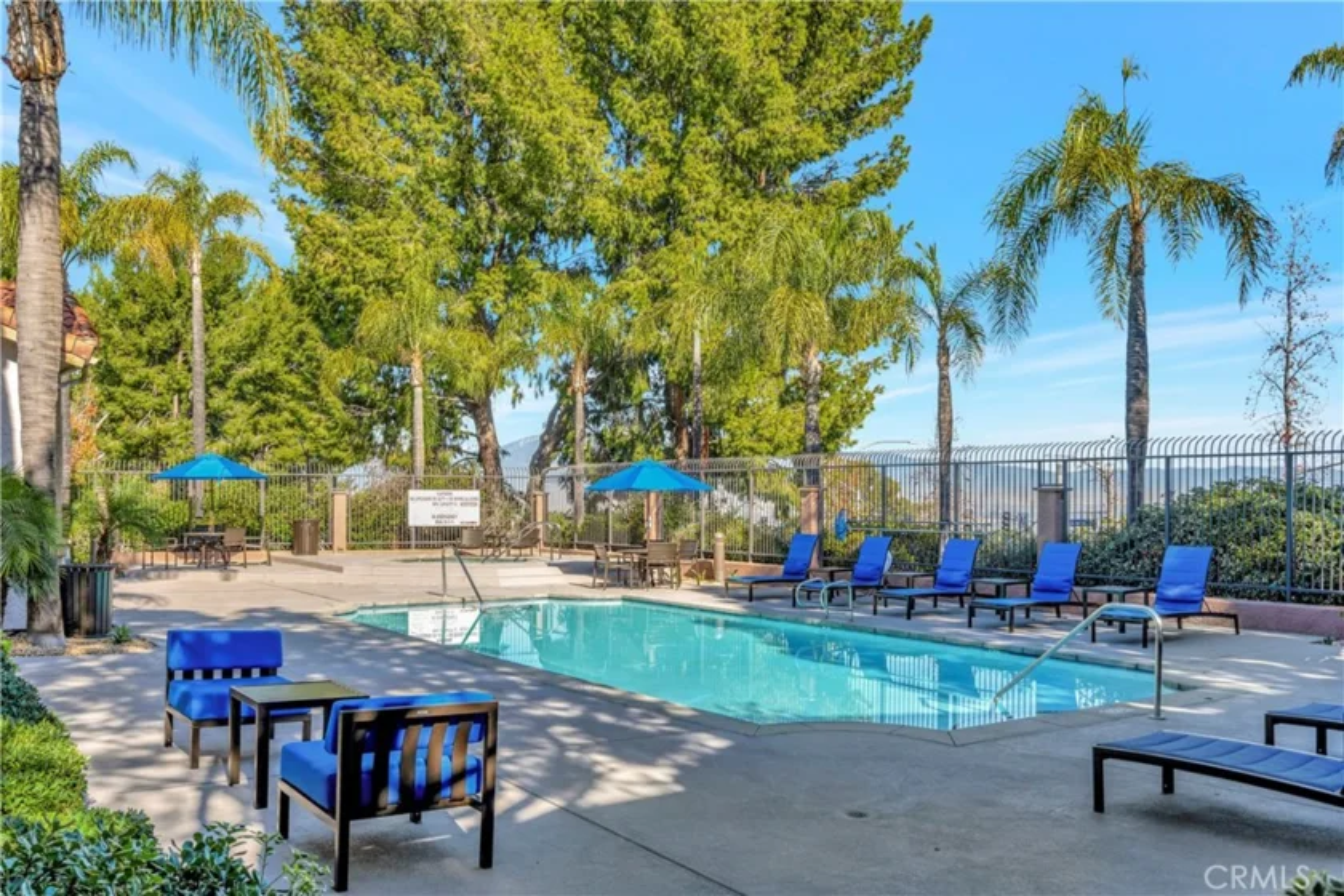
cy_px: 448
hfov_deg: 63.7
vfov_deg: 45.0
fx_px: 1083
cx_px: 672
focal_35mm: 29
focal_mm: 29
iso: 80
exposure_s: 1/320
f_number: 5.6
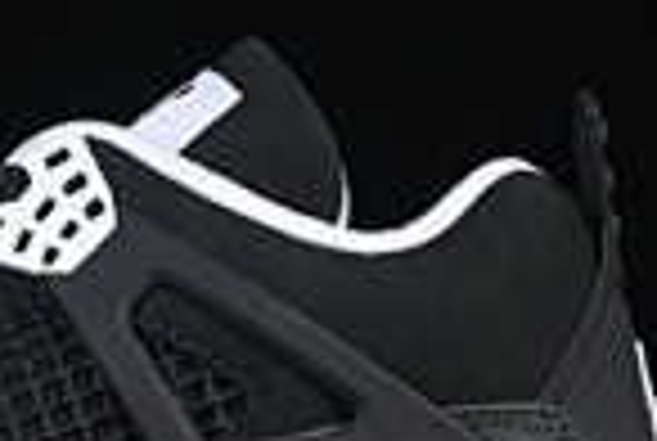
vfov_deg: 5.4
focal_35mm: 256
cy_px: 425
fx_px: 4682
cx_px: -68
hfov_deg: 8.0
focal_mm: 50
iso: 160
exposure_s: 1/60
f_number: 6.3
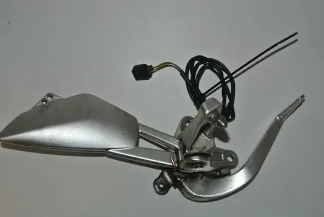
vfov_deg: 24.3
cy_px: 108
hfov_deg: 35.6
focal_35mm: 56
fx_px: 505
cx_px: 162
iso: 200
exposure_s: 1/60
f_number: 5
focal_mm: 21.1
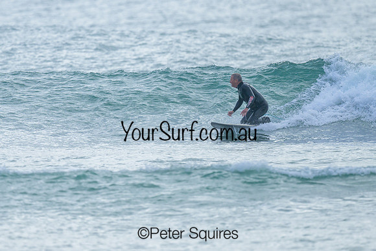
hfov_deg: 1.9
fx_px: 11460
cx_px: 175
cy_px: 96
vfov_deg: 1.3
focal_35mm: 1097
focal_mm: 800
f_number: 6.3
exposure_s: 1/2000
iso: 500
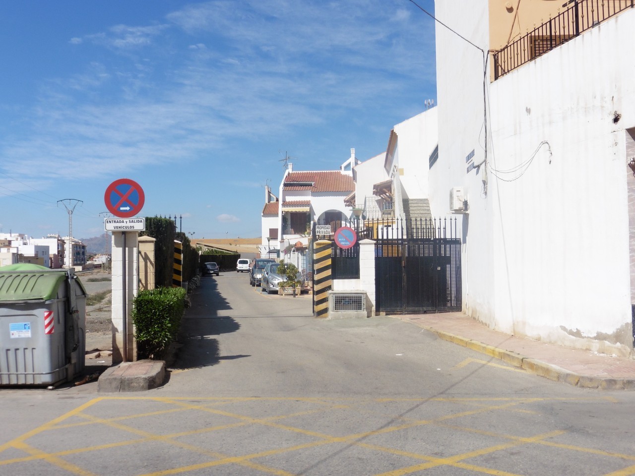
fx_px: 624
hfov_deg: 54.0
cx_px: 318
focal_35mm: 34
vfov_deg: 41.8
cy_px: 238
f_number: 3.7
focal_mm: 6.1
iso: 100
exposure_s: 1/2000
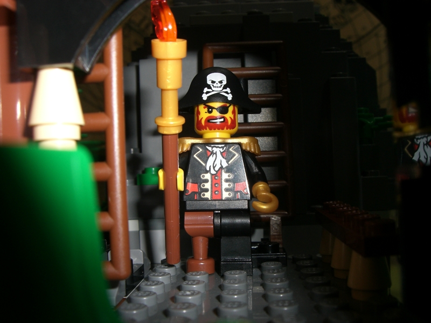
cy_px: 162
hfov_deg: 49.0
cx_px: 216
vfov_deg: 37.7
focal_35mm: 38
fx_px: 473
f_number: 4.3
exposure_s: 1/60
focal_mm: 6.2
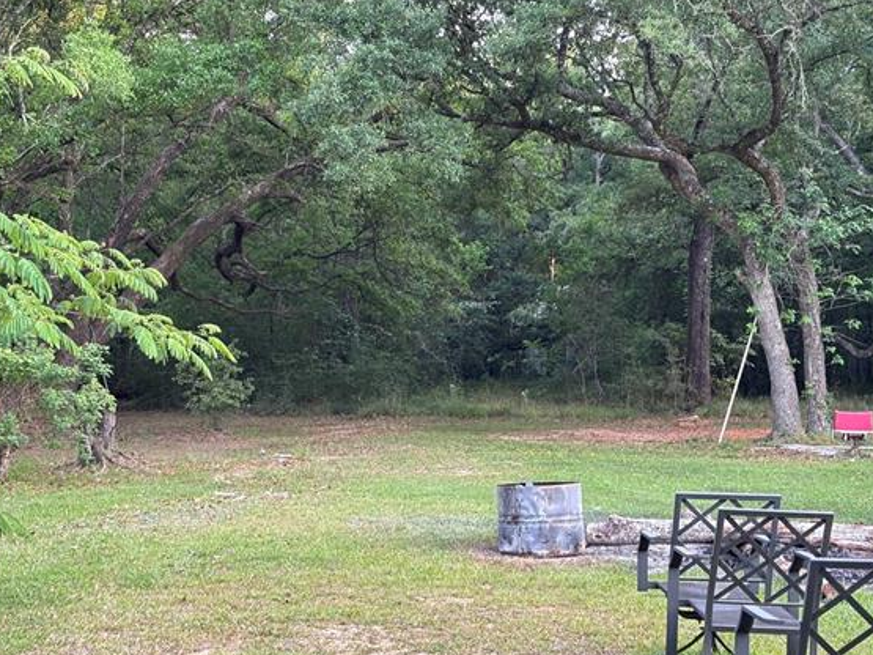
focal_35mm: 60
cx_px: 486
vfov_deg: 24.4
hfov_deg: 32.2
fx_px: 1513
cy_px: 323
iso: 50
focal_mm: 5.96
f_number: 1.6
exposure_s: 1/93
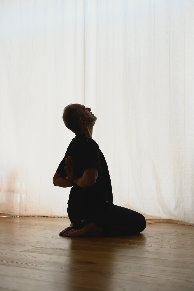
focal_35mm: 50
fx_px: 405
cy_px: 146
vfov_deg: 39.6
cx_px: 97
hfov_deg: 27.0
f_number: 2.8
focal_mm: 50
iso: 2500
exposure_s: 1/640
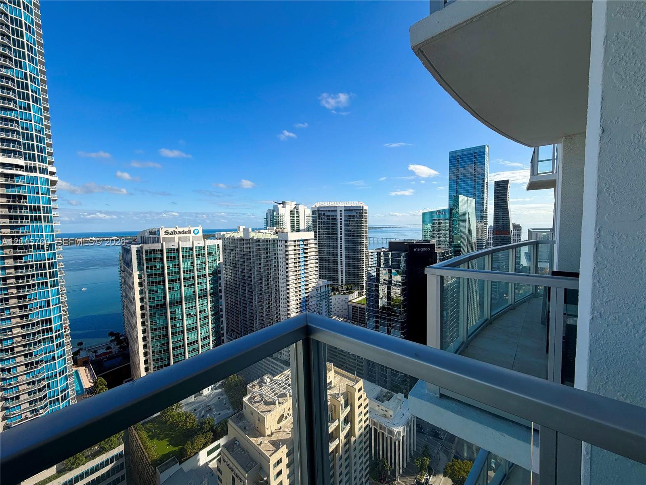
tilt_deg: -6.0
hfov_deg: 102.1
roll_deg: -0.9
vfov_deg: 85.7
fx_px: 261
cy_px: 242
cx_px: 323
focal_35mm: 14
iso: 20
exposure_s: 1/789
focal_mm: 2.22
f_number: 2.2
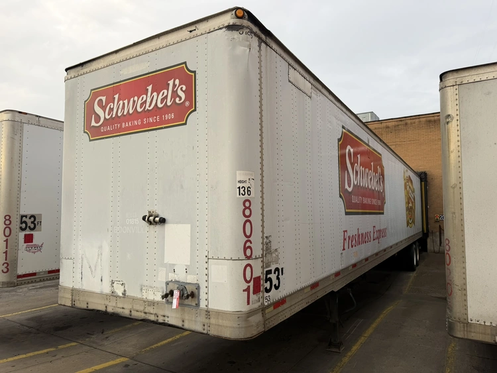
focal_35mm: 24
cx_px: 248
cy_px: 186
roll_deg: +1.7
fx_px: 345
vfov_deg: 56.8
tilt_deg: +5.6
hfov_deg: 71.6
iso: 80
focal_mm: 6.76
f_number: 1.78
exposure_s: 1/888
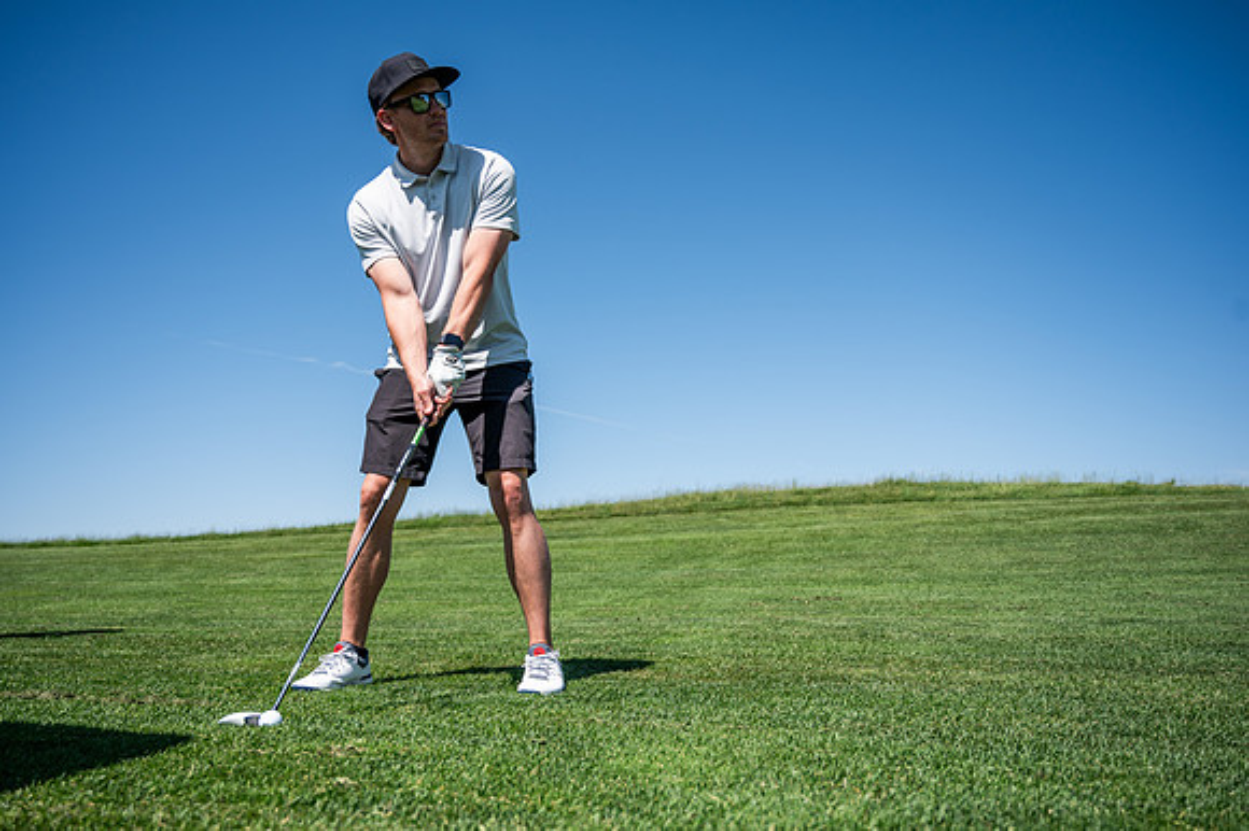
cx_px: 624
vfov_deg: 42.9
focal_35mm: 30
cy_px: 416
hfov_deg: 61.1
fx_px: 1058
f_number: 4
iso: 160
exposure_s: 1/1250
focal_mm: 30.5
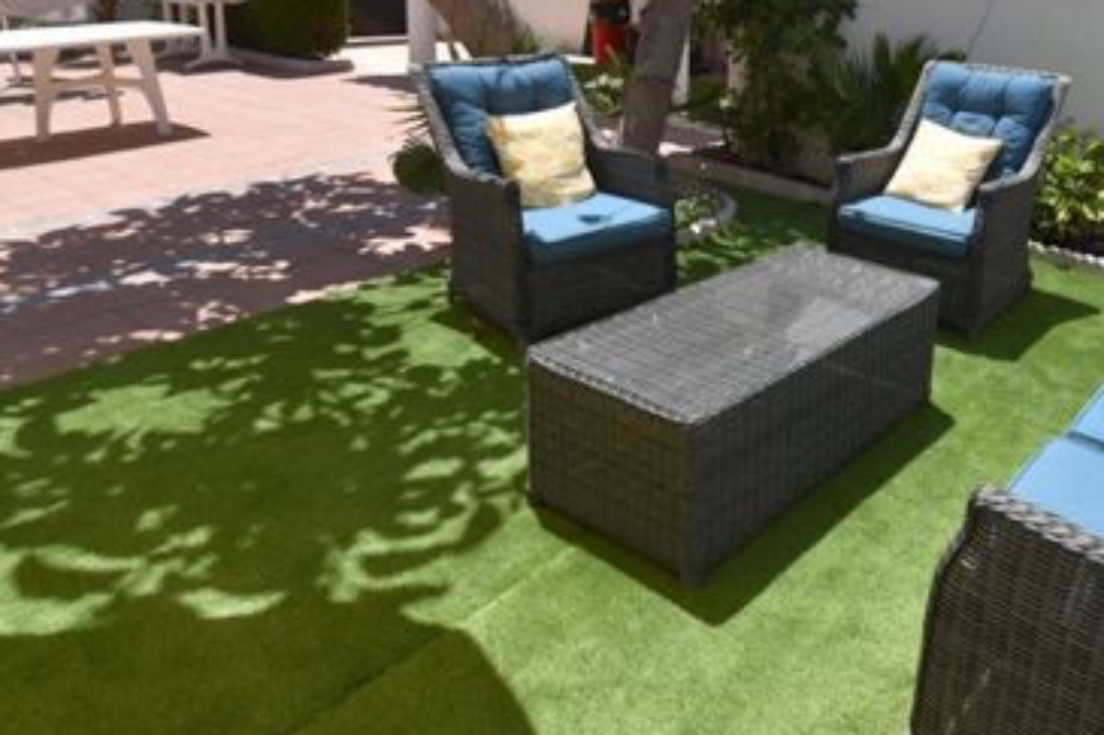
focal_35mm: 29
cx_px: 818
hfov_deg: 60.5
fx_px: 889
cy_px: 145
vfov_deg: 42.8
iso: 100
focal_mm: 10
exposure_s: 1/250
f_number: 8
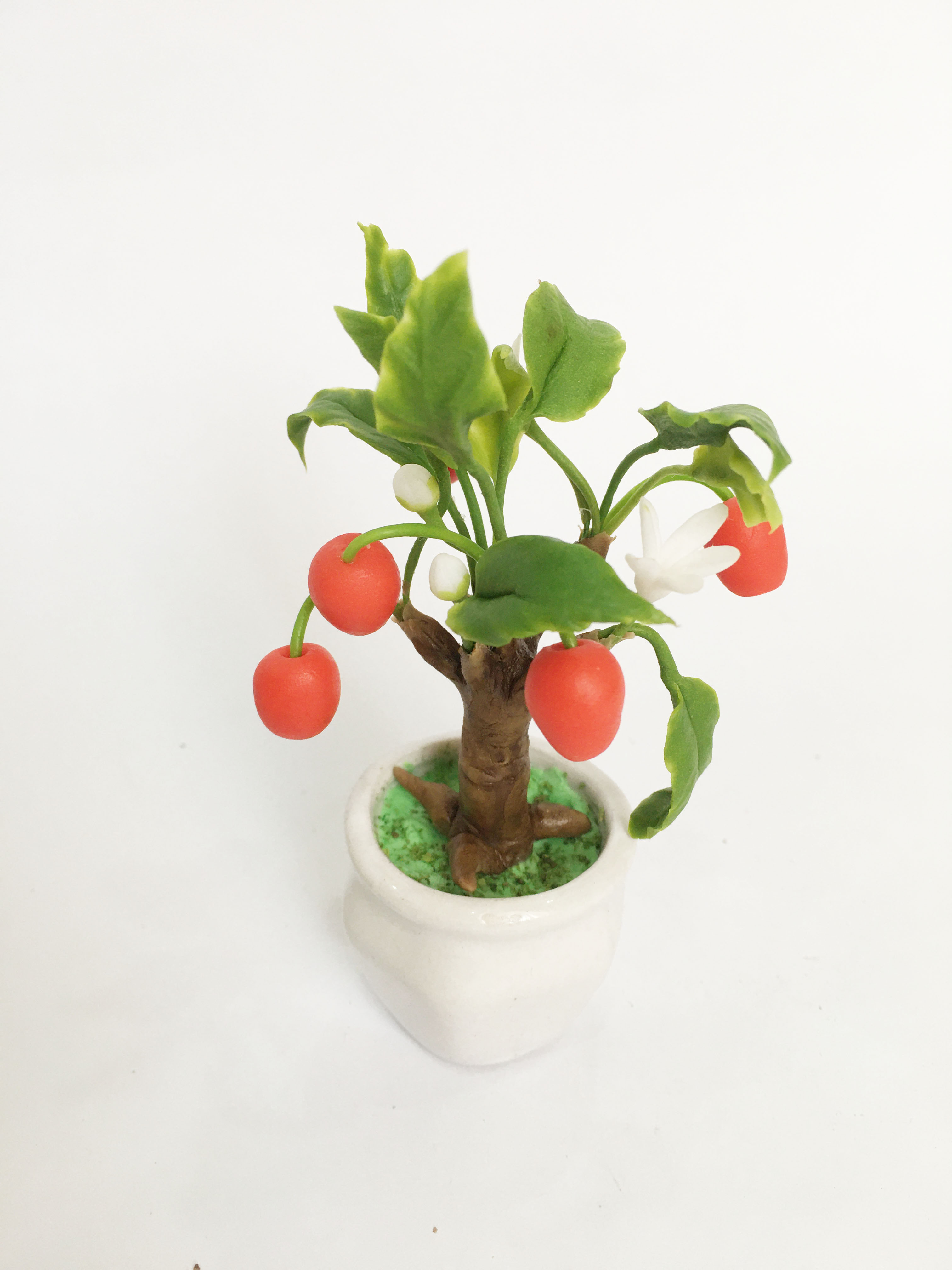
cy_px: 635
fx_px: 1063
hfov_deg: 48.2
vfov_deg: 61.7
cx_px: 476
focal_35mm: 29
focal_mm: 4.15
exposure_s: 1/33
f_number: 2.2
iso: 32
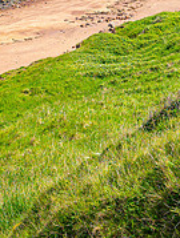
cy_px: 21
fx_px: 739
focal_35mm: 107
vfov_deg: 18.0
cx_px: -39
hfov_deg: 13.5
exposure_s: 1/800
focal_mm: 22
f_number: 3.5
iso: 100
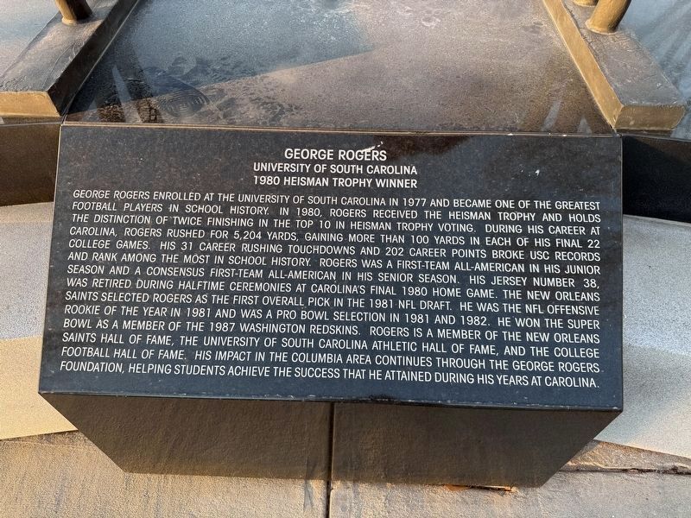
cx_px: 346
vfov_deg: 56.8
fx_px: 479
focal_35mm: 24
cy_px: 259
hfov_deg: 71.6
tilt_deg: -48.6
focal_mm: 6.76
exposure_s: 1/121
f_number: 1.78
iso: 64
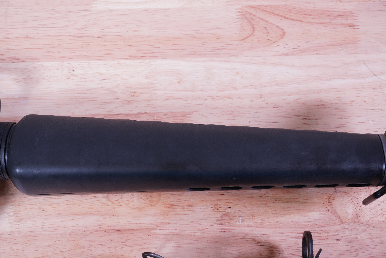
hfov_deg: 34.2
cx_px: 193
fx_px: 628
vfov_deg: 23.2
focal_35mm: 58
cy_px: 129
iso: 1000
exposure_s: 1/125
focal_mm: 39
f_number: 5.6
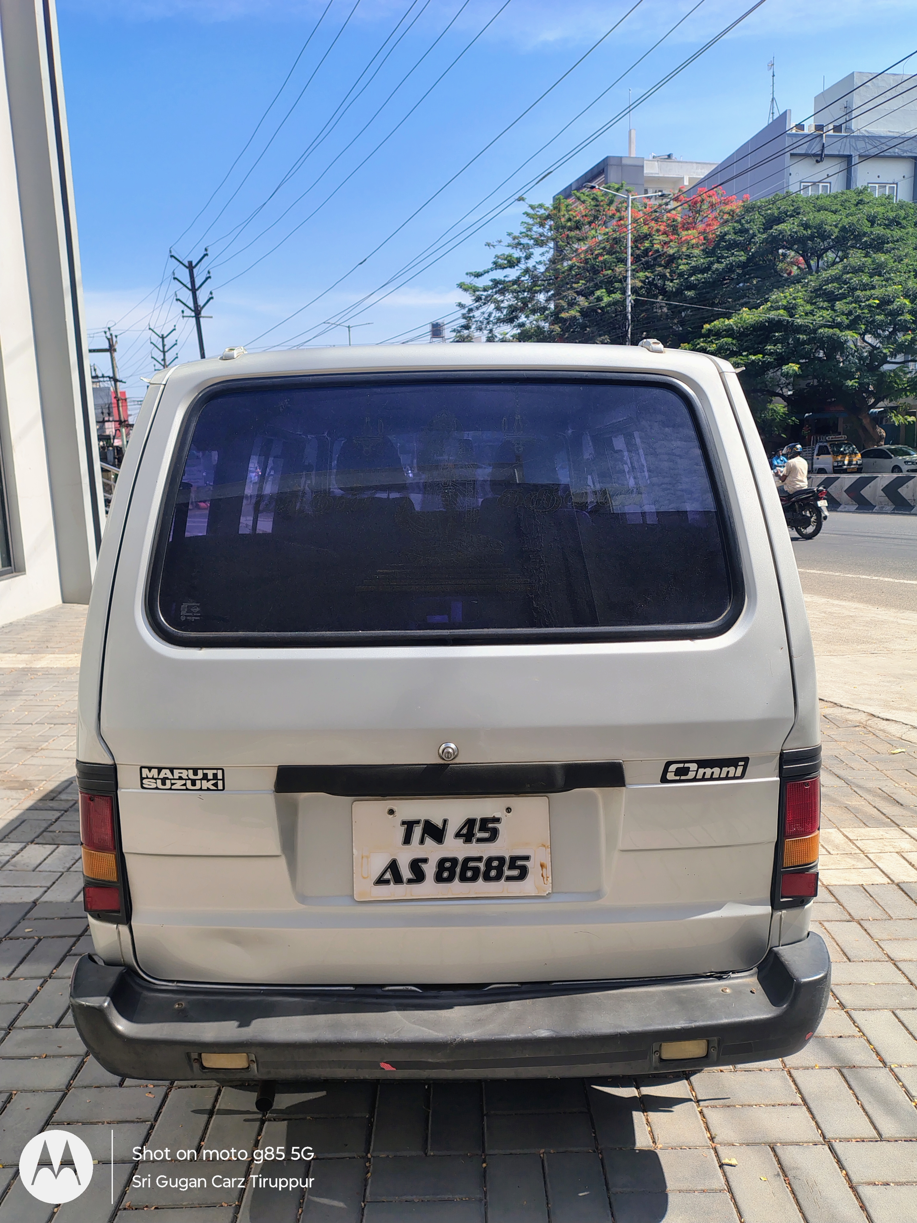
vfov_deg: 69.4
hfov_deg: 54.9
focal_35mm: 25
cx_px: 458
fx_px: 883
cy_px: 612
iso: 149
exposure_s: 1/1300
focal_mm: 4.71
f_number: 1.7
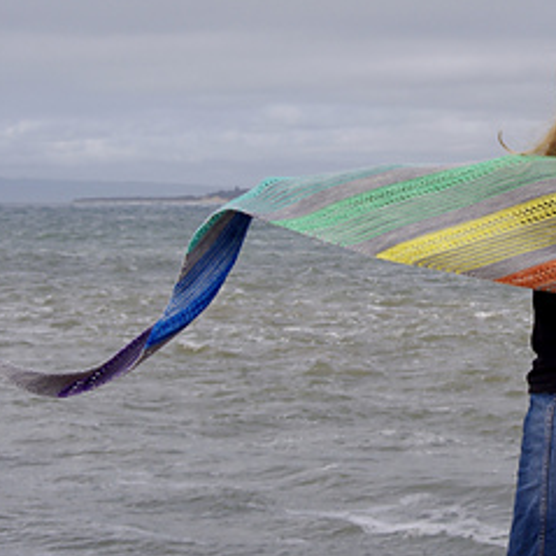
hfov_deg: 13.0
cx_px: 549
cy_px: 188
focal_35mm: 133
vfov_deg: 13.1
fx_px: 2417
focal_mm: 50
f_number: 9
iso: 400
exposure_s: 1/800
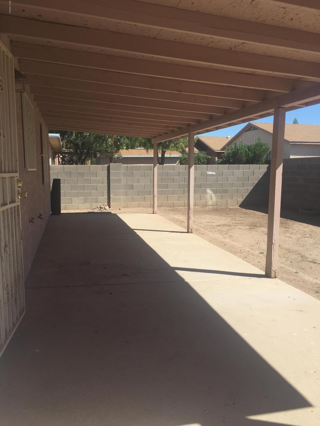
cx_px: 160
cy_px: 213
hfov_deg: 48.2
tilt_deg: -5.6
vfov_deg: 61.7
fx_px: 357
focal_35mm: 29
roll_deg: -0.2
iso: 32
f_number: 2.2
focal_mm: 4.15
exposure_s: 1/1883
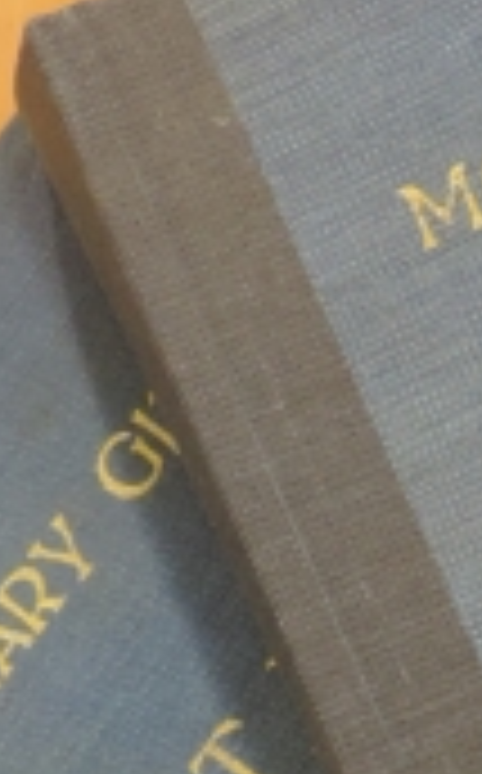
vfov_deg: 12.2
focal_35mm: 170
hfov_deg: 7.6
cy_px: 832
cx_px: 586
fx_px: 3585
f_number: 3.4
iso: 400
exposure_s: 1/15
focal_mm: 7.6
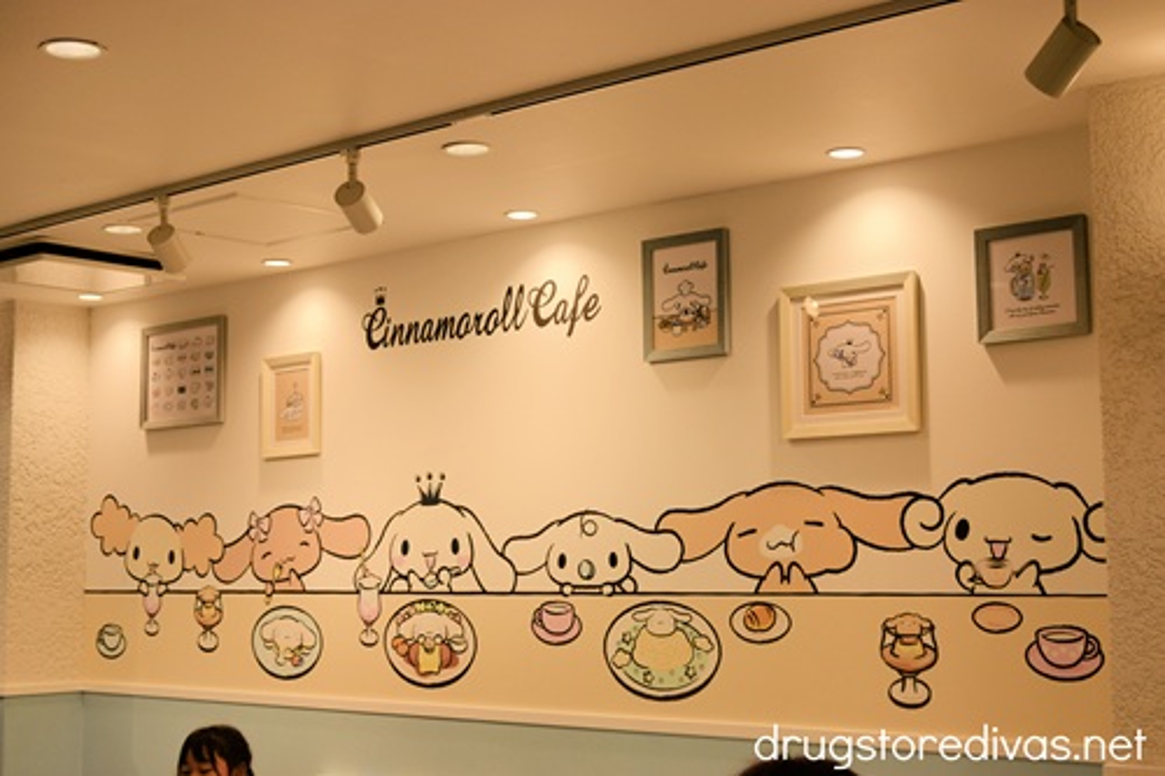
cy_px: 388
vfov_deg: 26.5
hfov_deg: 38.9
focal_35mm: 51
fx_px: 1650
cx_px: 582
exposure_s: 1/160
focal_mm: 34
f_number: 6.3
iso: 400
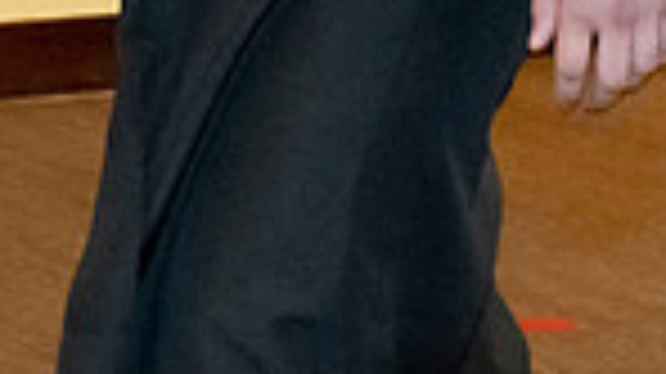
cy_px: -575
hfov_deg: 9.6
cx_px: 33
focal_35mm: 223
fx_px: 3935
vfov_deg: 5.2
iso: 6400
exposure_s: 1/125
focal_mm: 35
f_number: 5.6
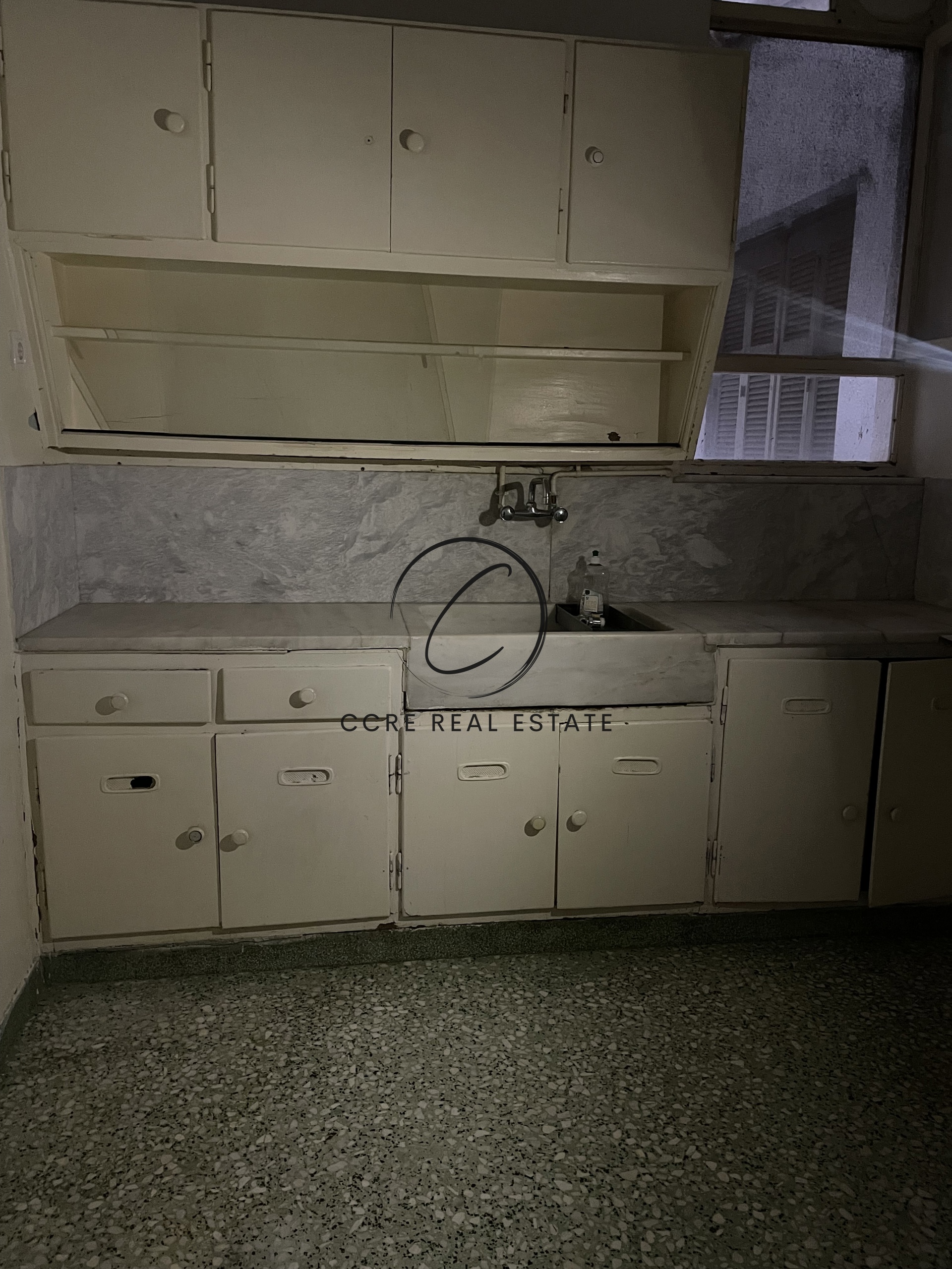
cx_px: 476
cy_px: 634
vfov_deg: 67.3
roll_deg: -0.5
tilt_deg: -10.6
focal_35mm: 26
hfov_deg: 53.1
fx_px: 953
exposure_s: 1/26
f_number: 1.6
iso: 1000
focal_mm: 4.2
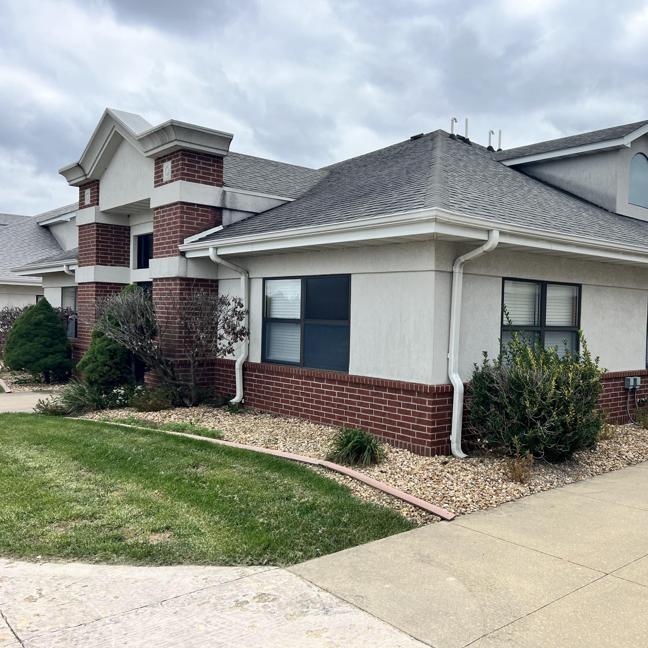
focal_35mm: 31
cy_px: 323
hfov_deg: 51.6
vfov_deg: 52.5
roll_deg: -0.5
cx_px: 432
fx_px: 657
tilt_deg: +5.5
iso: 50
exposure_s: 1/3257
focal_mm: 5.7
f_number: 1.5
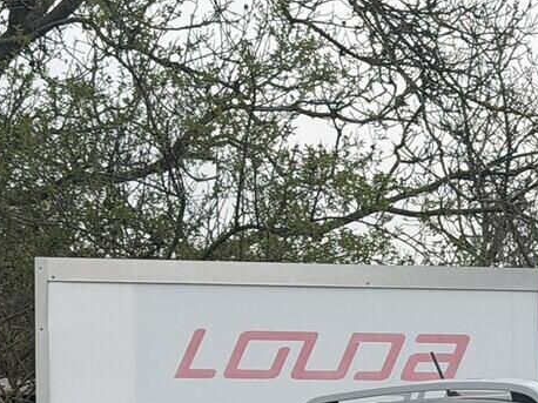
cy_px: 571
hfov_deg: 12.6
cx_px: 758
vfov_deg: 9.6
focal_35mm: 151
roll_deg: +1.5
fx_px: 2346
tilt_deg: +0.2
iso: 64
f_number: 1.78
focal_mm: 6.76
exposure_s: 1/4329
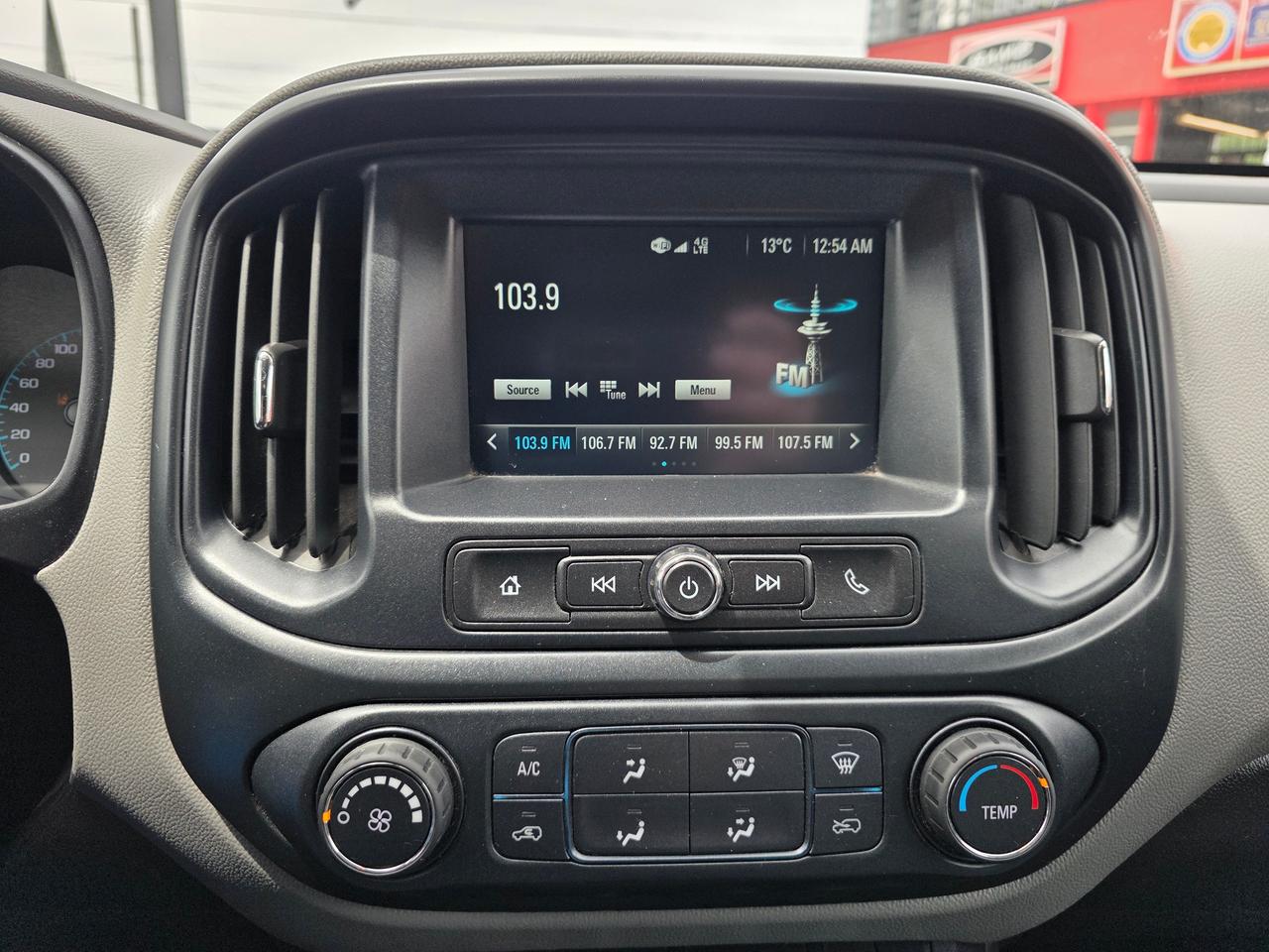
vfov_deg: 58.9
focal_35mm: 23
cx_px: 634
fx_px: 843
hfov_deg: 73.9
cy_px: 476
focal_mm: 6.3
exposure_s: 1/359
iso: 40
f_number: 1.7
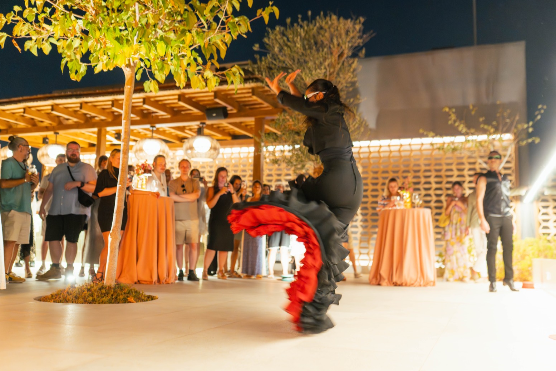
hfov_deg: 53.1
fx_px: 556
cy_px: 185
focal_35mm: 36
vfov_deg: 36.9
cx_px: 281
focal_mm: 35
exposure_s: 1/125
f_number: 2
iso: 2500
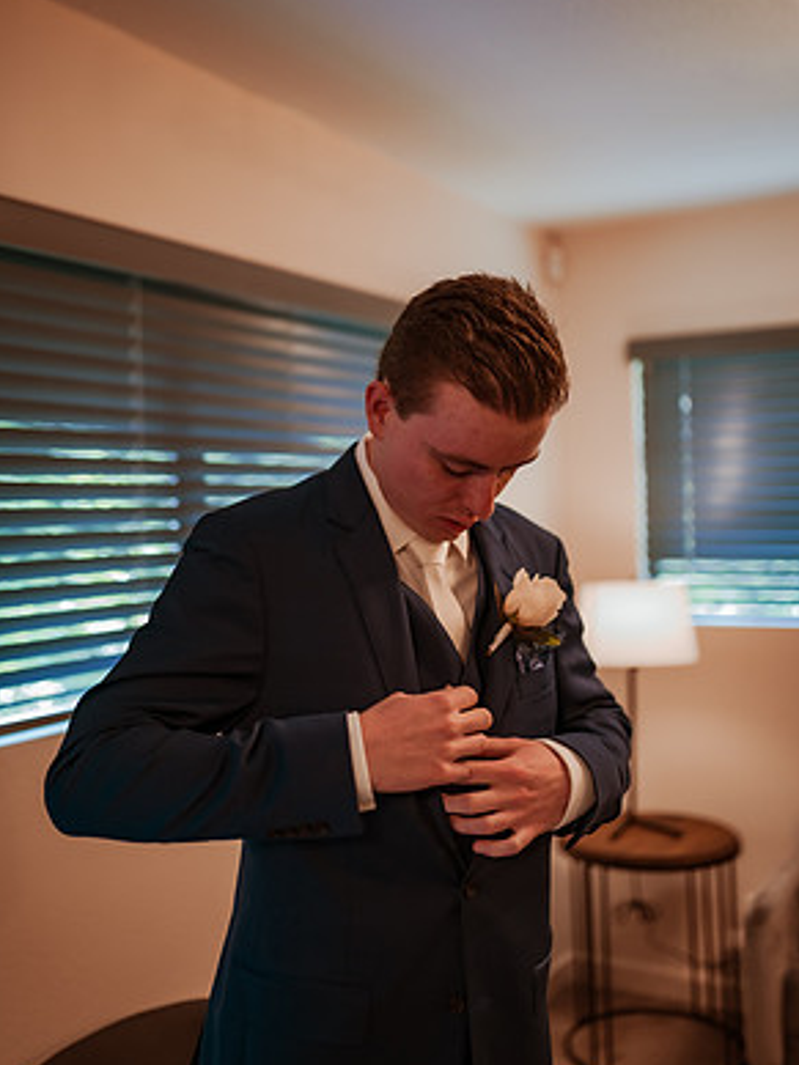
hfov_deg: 36.8
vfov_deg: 47.8
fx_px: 1200
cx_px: 400
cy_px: 489
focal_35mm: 39
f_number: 1.4
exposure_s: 1/320
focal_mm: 35
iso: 1000
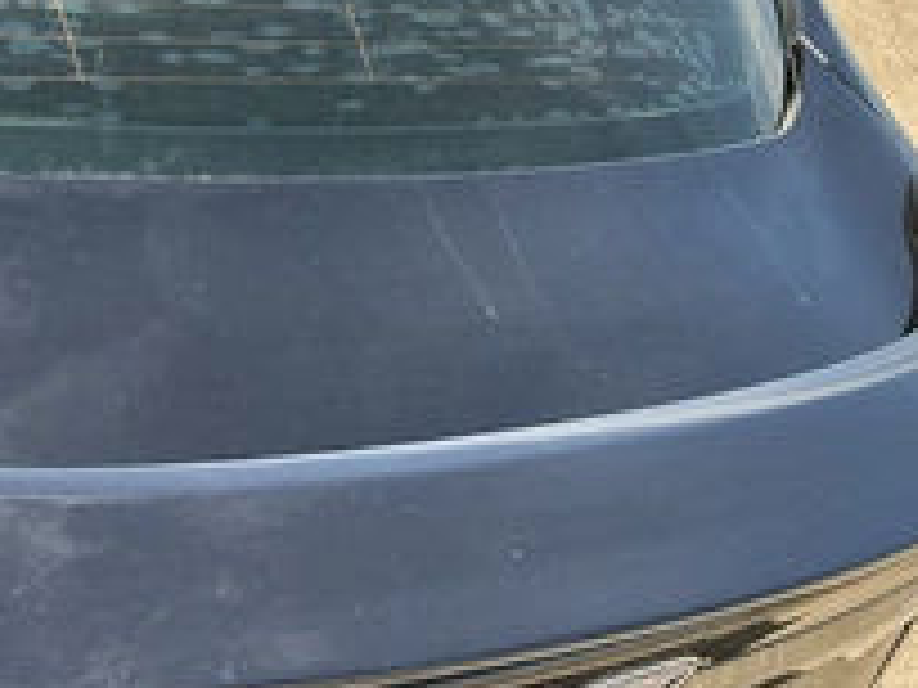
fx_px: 1459
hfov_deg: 34.5
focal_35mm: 55
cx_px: 284
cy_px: 508
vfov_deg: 26.3
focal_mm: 3
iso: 25
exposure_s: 1/206
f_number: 1.8
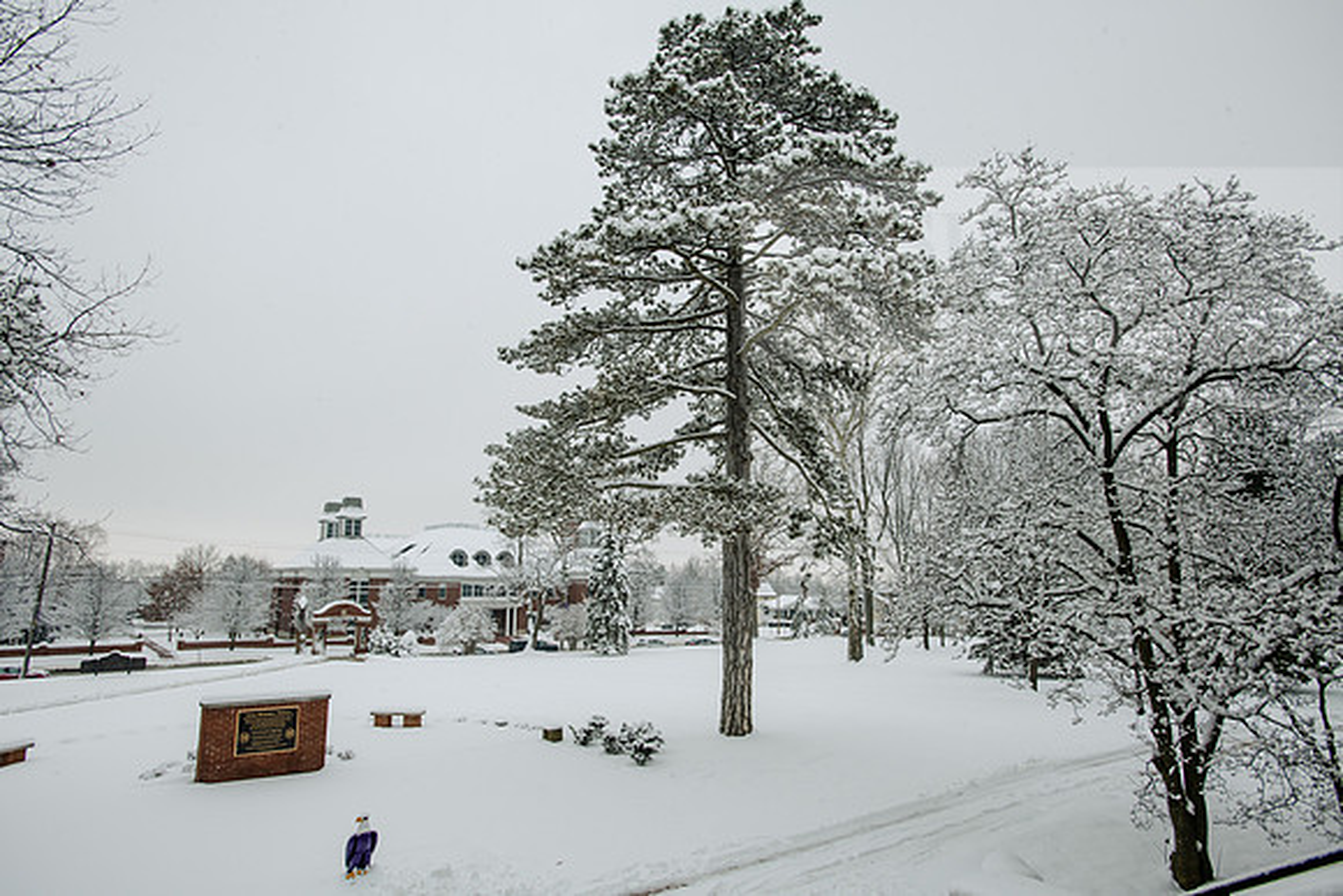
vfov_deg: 57.3
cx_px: 672
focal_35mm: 22
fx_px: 821
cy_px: 448
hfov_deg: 78.6
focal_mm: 22
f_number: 5
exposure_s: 1/500
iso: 250
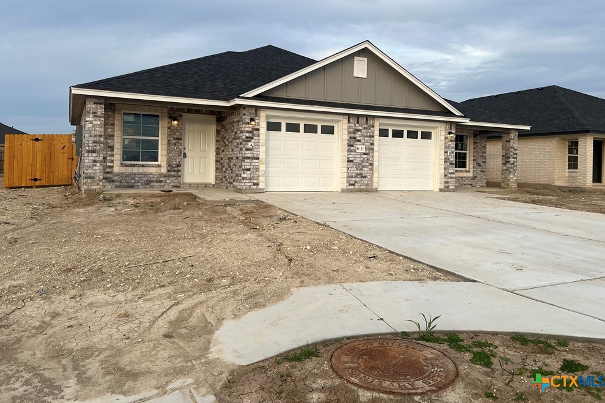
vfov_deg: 46.2
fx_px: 470
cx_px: 307
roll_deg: -1.2
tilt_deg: +1.3
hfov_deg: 65.5
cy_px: 169
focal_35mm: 28
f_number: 1.5
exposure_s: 1/1311
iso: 50
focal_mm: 5.7
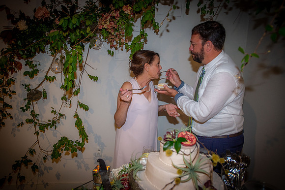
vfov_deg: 53.1
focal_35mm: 24
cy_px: 95
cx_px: 142
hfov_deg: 73.8
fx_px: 190
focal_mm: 24
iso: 1600
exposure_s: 1/80
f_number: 2.8
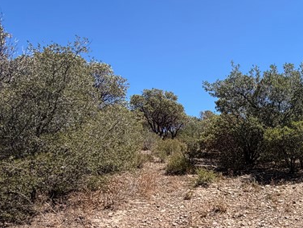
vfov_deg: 37.0
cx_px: 272
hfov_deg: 44.6
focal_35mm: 38
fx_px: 333
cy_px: 165
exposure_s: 1/770
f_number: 2.2
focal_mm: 2.22
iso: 32
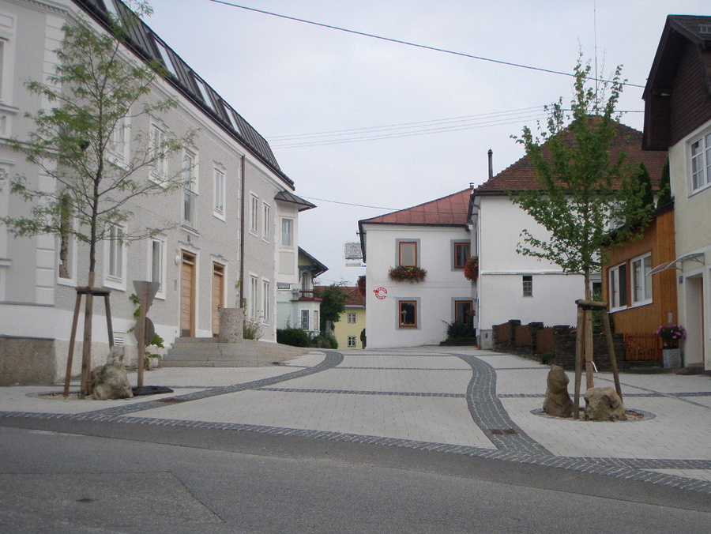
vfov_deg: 37.8
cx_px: 356
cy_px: 267
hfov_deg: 49.0
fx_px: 781
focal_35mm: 38
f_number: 3.5
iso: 160
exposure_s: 1/250
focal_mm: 6.7
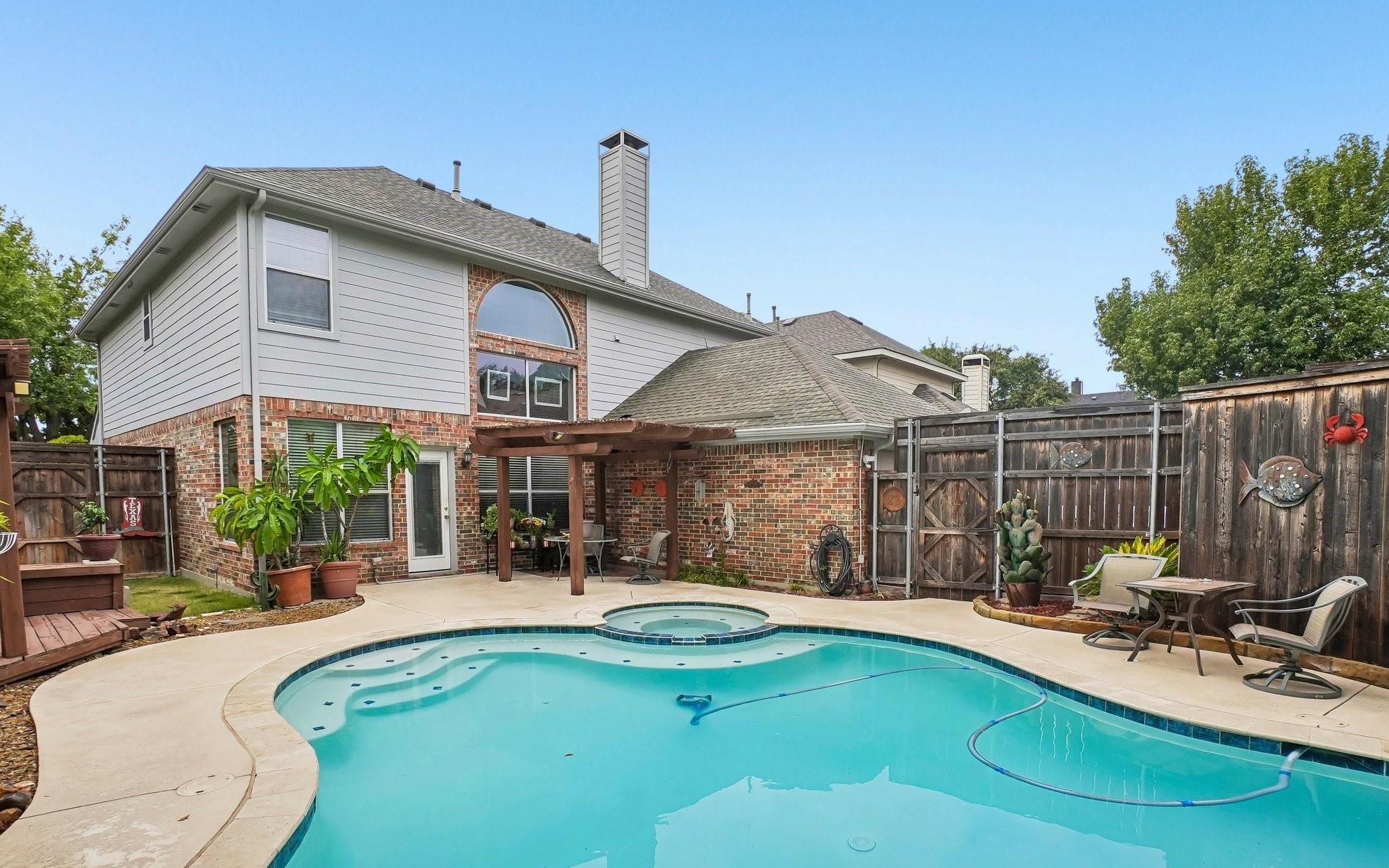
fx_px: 606
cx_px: 692
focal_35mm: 16
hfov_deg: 97.8
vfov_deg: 71.2
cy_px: 407
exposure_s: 1/800
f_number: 8
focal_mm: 10
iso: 400
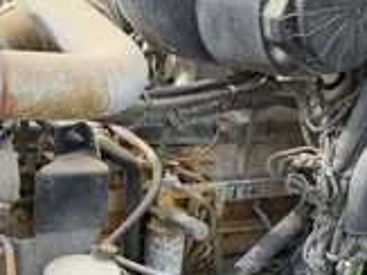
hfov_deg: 32.6
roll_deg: -2.7
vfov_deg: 24.3
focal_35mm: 59
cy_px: 230
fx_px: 625
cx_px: 144
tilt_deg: -19.4
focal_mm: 6.76
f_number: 1.78
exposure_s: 1/1211
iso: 100
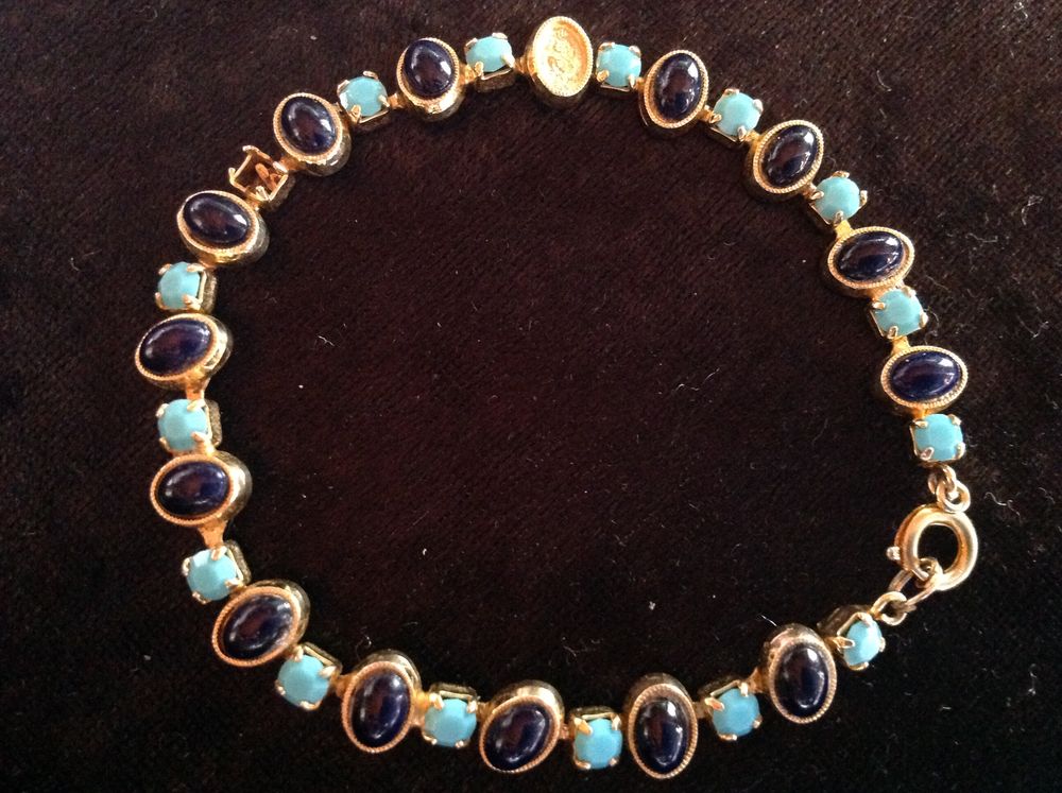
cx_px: 531
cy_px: 396
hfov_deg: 52.7
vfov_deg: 40.6
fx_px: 1072
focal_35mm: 35
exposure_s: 1/15
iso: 800
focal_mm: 4.28
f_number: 2.4
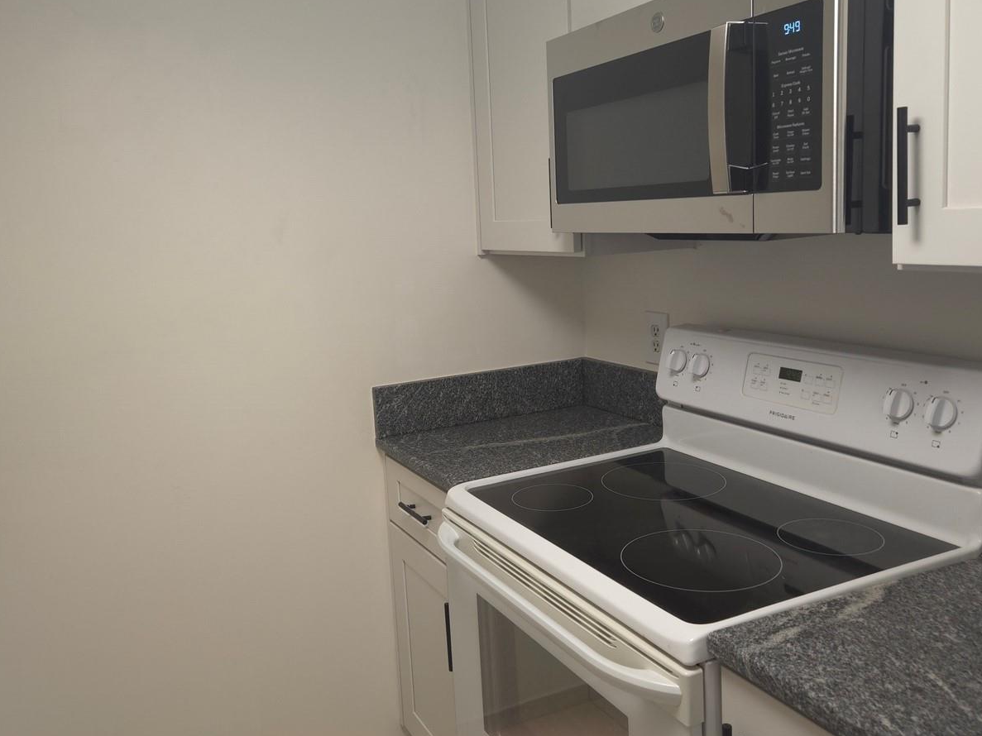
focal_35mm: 31
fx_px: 879
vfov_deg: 45.4
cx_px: 429
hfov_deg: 58.2
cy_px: 327
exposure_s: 1/60
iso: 100
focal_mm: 5.4
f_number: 1.8
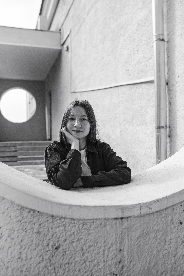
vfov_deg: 54.4
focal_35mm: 35
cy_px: 138
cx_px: 92
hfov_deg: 37.9
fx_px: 268
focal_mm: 35
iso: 500
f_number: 3.2
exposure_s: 1/4000
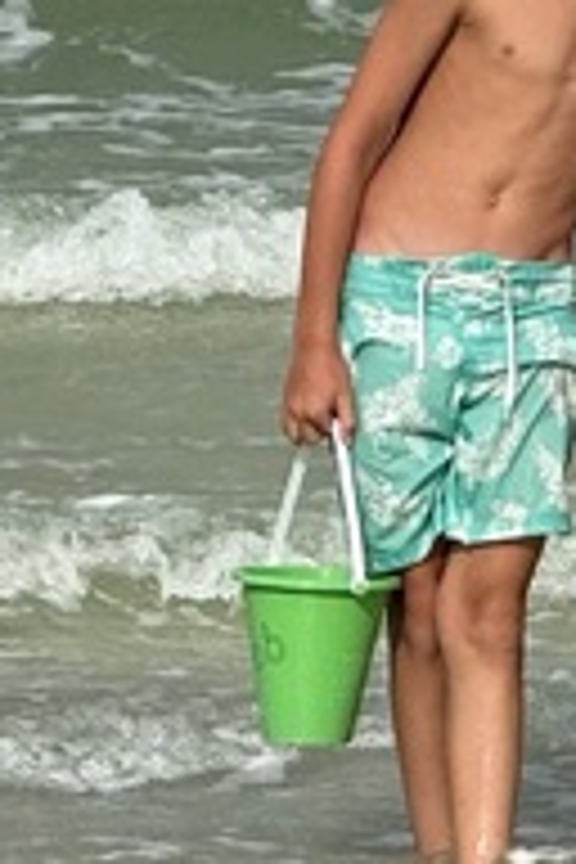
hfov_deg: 2.3
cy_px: 259
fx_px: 14015
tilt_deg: -4.8
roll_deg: -0.6
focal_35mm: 584
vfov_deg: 3.5
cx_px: 1544
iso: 50
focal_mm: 15.66
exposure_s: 1/2817
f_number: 2.8
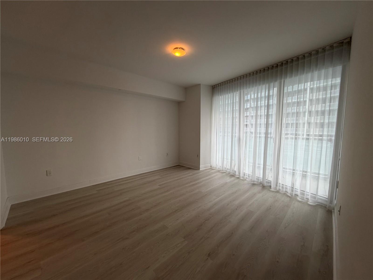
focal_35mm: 14
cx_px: 186
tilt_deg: -4.8
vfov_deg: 85.7
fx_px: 151
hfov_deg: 102.1
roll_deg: +0.4
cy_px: 140
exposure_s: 1/120
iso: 125
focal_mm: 2.22
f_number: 2.2
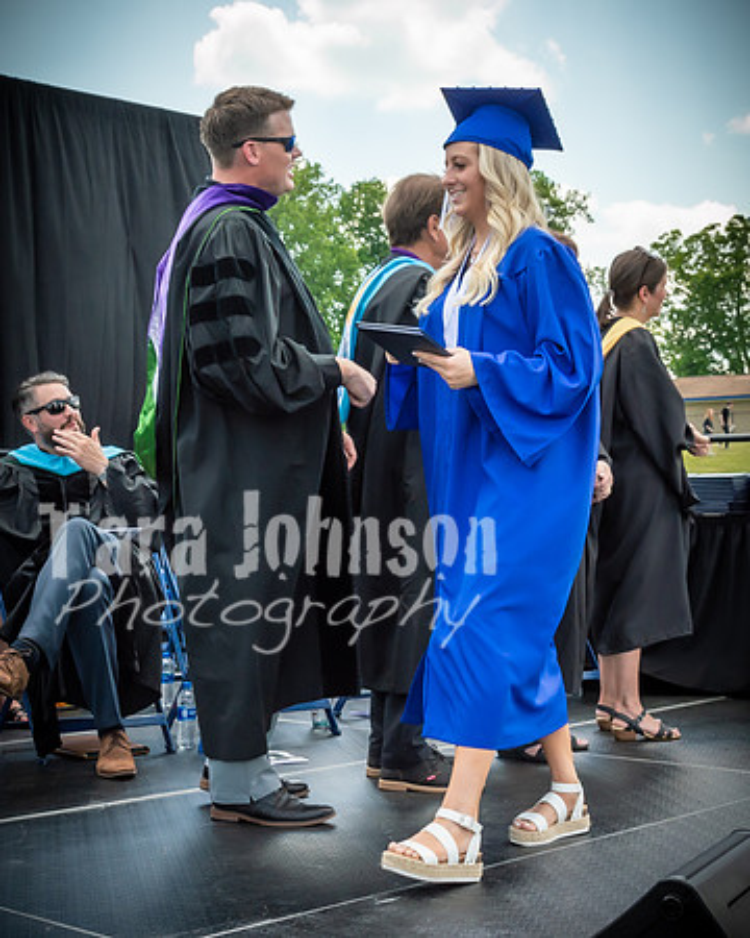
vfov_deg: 31.7
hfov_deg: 25.5
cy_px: 477
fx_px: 1653
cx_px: 338
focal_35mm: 60
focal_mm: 20
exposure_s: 1/320
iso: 200
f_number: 7.1
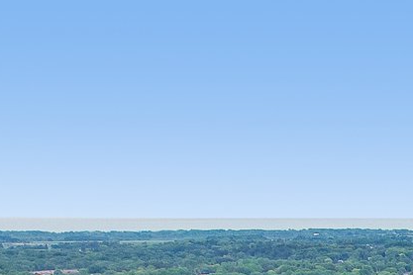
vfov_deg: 11.0
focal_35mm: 108
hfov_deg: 16.2
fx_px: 1239
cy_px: 623
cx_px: 723
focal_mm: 8.4
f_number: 2.8
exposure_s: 1/1000
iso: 100
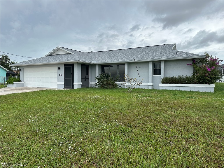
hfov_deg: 71.6
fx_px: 155
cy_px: 84
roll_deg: -1.1
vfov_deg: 56.8
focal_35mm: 24
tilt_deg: -2.0
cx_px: 112
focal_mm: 6.86
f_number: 1.78
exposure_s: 1/2591
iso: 80
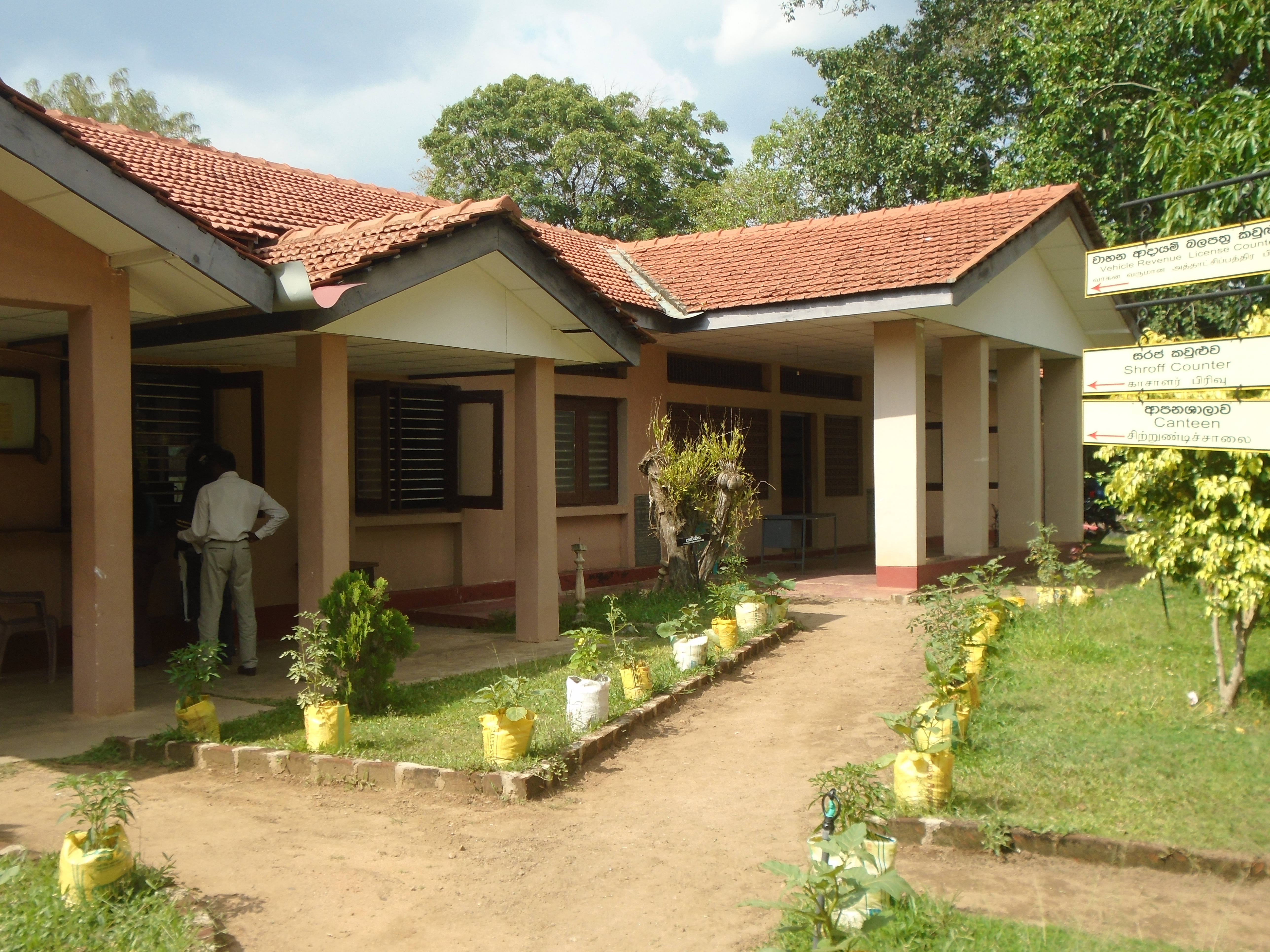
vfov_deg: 39.7
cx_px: 635
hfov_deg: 51.4
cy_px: 476
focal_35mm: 36
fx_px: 1321
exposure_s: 1/500
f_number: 3.8
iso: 100
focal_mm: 6.4
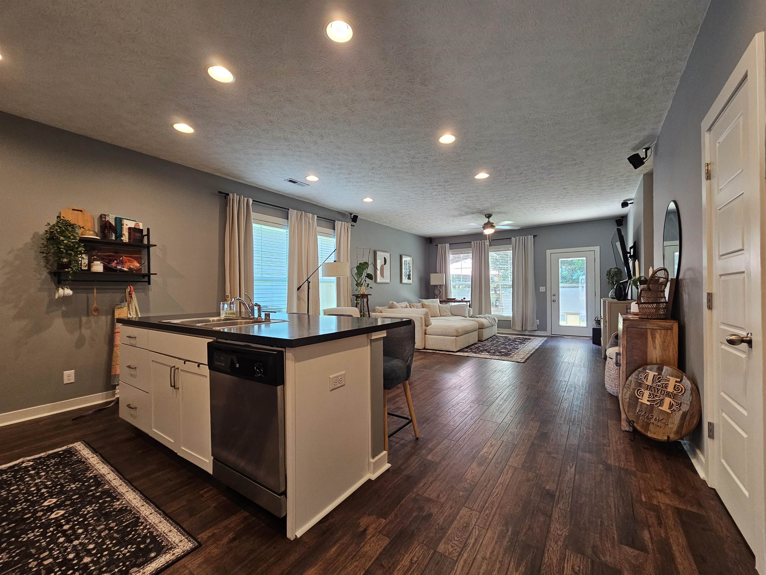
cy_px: 288
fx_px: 288
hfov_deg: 106.2
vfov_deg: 89.9
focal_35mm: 13
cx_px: 383
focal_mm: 2.2
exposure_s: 1/60
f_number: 2.2
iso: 200
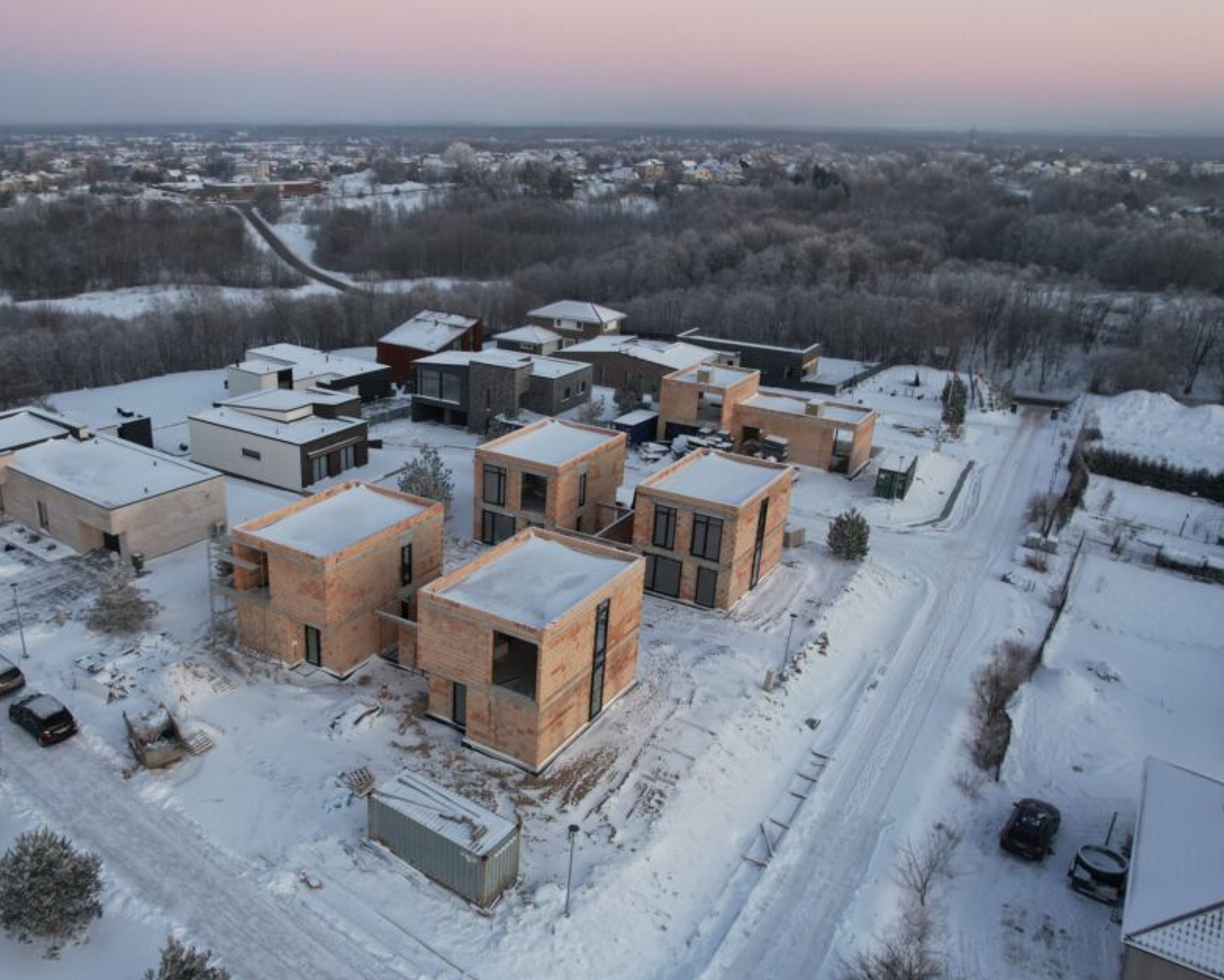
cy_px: 517
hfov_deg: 62.8
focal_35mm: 27
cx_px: 435
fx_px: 978
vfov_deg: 53.2
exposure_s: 1/40
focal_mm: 8.38
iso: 100
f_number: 2.8
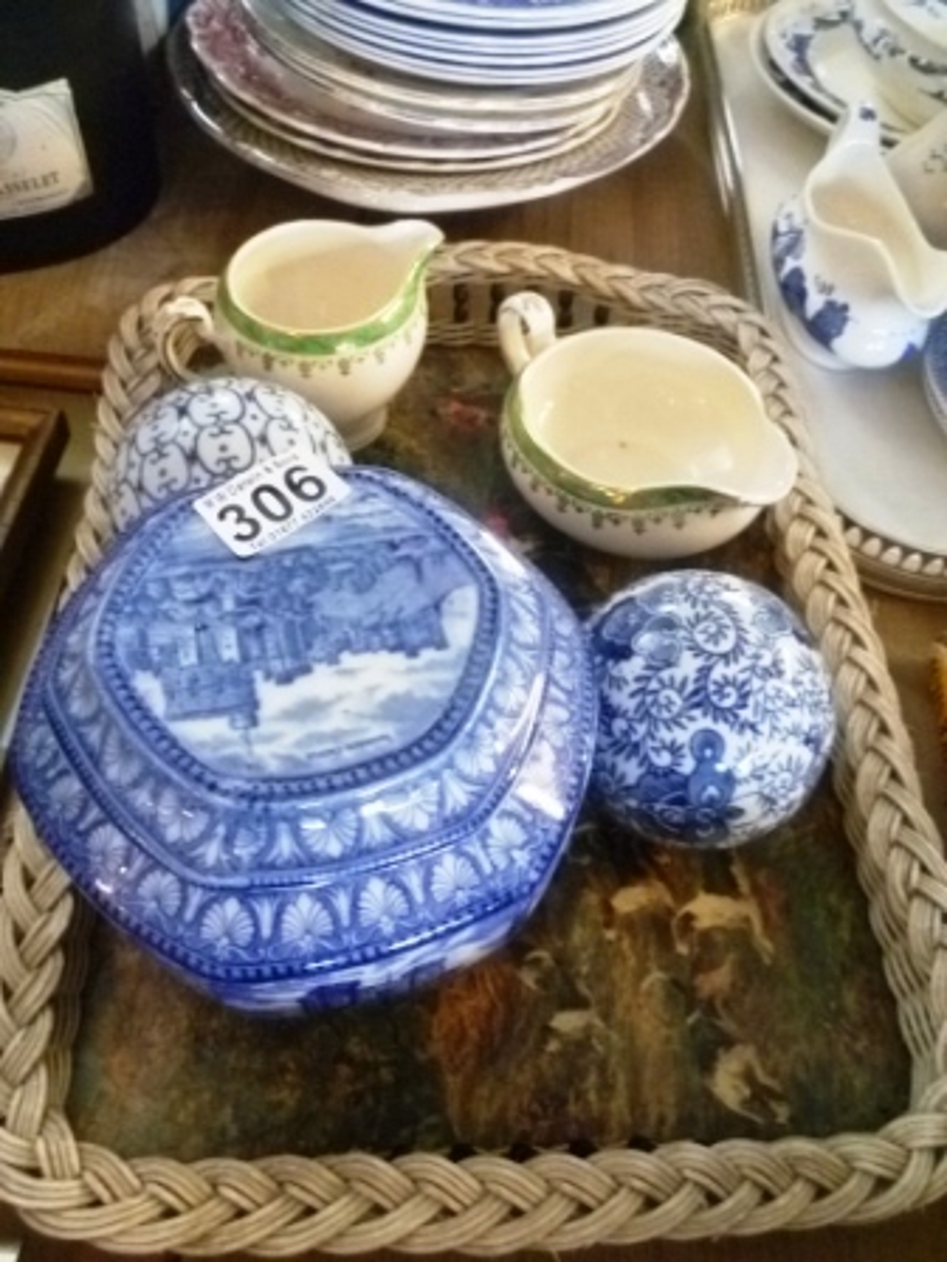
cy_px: 631
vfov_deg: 63.4
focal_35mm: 28
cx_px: 474
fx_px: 1021
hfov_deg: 49.7
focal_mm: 5
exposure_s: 1/25
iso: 800
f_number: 2.8
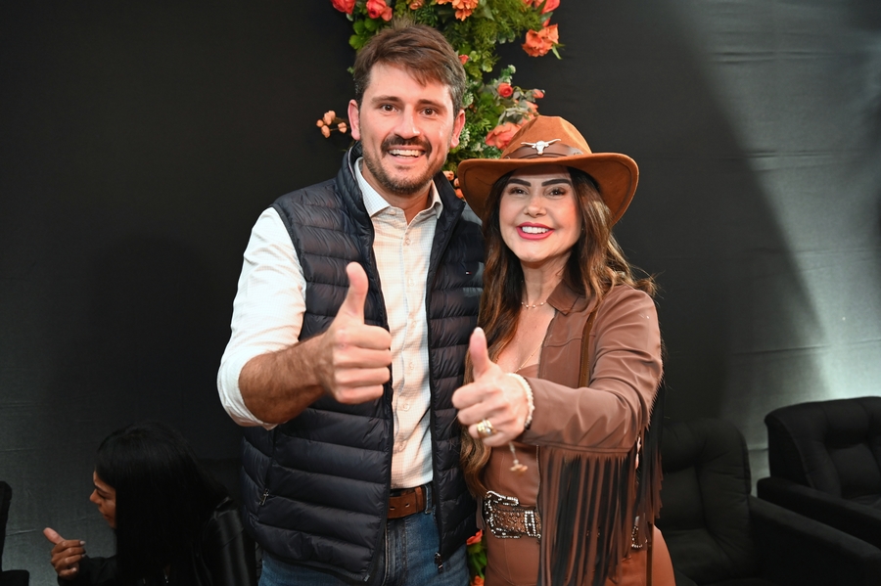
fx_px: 832
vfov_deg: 38.8
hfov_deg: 55.8
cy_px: 293
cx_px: 440
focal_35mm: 34
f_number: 4
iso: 2800
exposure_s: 1/60
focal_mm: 34
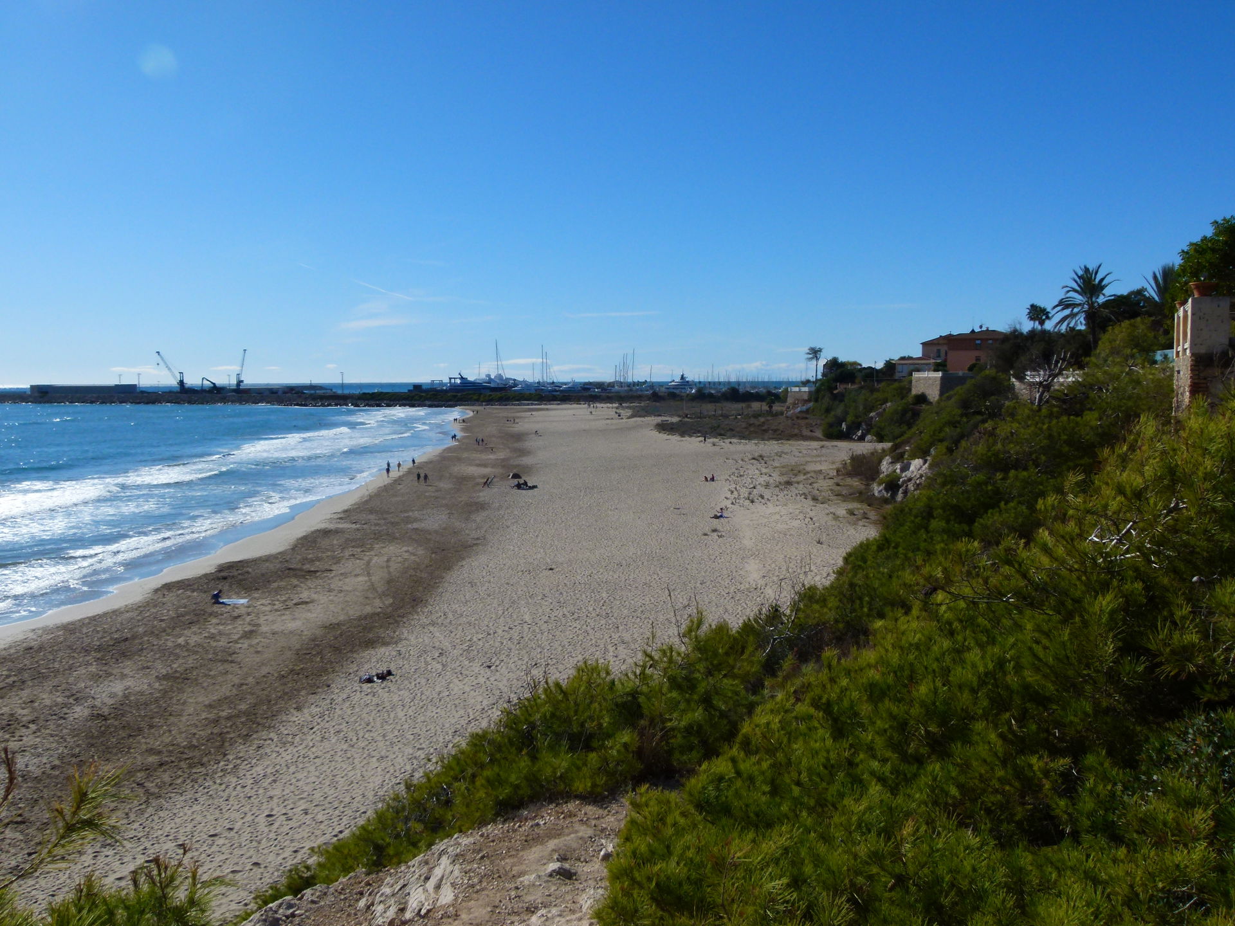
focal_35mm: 32
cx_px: 618
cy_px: 463
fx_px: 1142
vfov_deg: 44.2
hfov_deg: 56.8
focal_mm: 5.8
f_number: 4
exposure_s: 1/2000
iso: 100
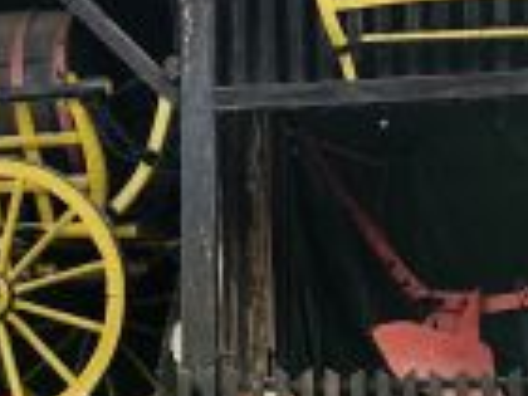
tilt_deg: +4.2
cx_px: 241
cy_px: 275
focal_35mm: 122
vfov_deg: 12.1
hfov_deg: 16.1
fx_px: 1861
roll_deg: -0.3
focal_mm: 3.99
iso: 20
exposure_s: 1/120
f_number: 1.8
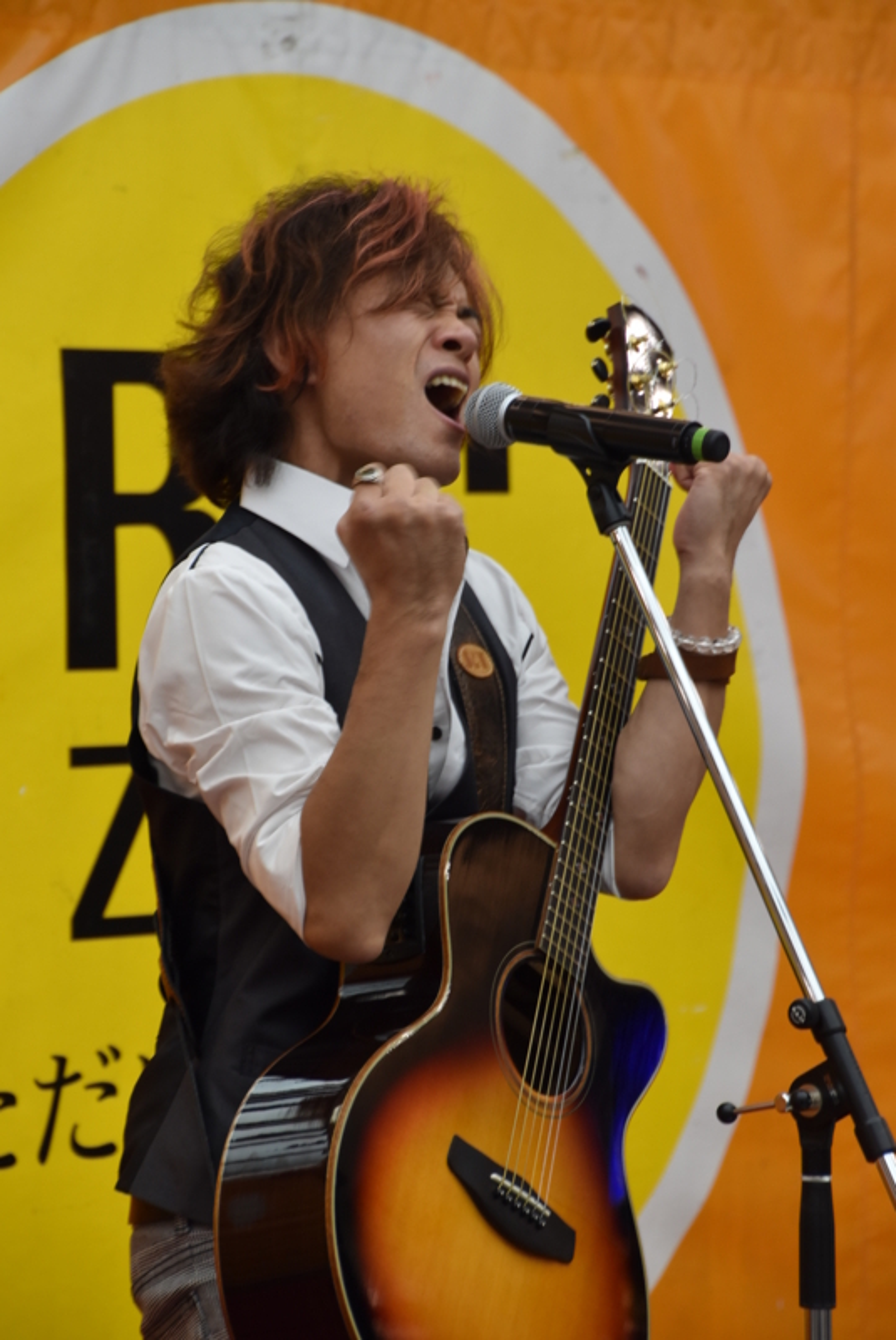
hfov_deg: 7.3
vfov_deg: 11.0
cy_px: 670
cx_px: 448
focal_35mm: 188
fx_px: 6984
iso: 560
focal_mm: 125
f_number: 6
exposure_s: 1/60
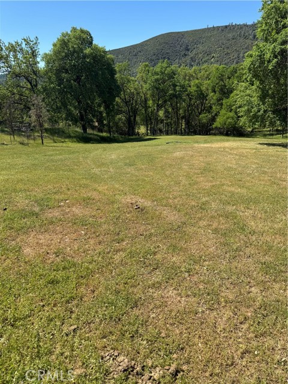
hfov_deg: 56.8
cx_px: 144
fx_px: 266
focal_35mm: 24
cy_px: 192
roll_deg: -1.3
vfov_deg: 71.6
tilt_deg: -21.9
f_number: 1.78
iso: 80
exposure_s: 1/3413
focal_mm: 6.76
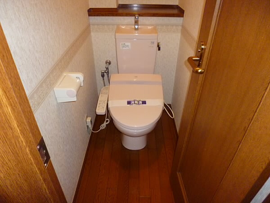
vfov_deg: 56.8
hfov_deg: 71.6
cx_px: 135
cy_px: 102
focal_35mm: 24
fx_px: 187
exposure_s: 1/60
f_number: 2.5
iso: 400
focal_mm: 4.3
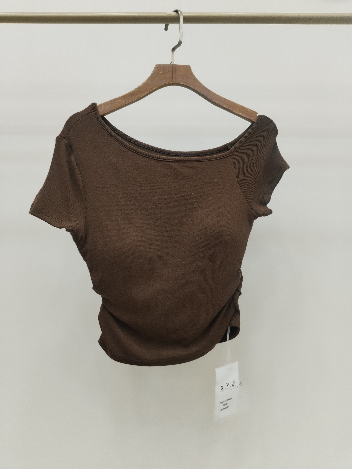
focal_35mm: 29
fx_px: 393
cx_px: 176
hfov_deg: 48.2
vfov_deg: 61.7
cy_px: 234
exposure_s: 1/120
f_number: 1.8
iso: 280
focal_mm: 4.75
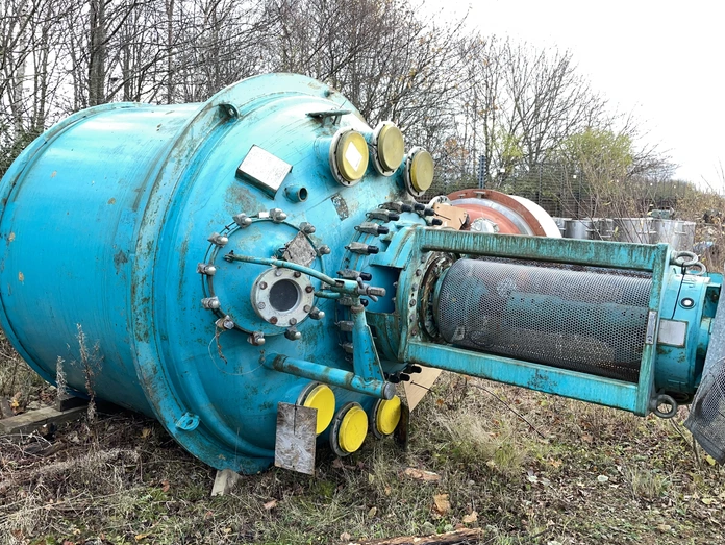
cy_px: 283
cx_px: 351
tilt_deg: -6.8
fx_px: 587
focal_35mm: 28
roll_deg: +0.1
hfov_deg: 63.4
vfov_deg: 49.8
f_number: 1.6
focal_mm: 4.2
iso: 80
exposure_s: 1/121
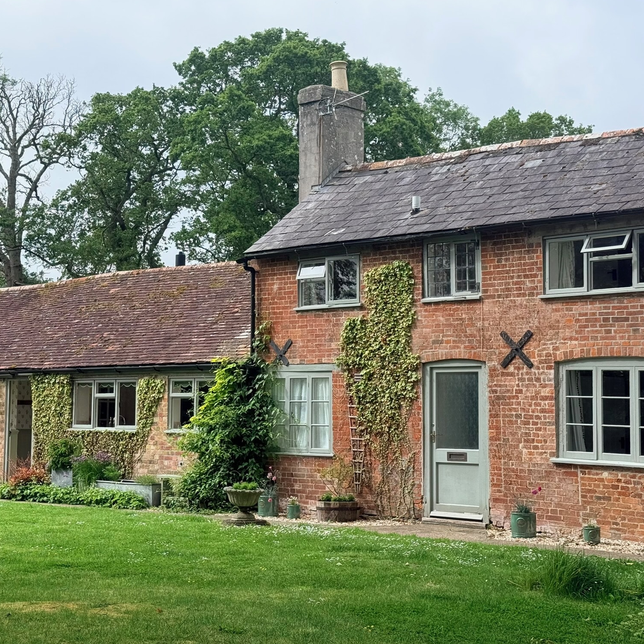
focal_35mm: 58
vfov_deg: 29.6
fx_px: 1221
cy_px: 318
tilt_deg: +4.6
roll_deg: -0.6
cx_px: 301
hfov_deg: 29.5
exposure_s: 1/2762
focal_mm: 6.76
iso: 100
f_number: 1.78
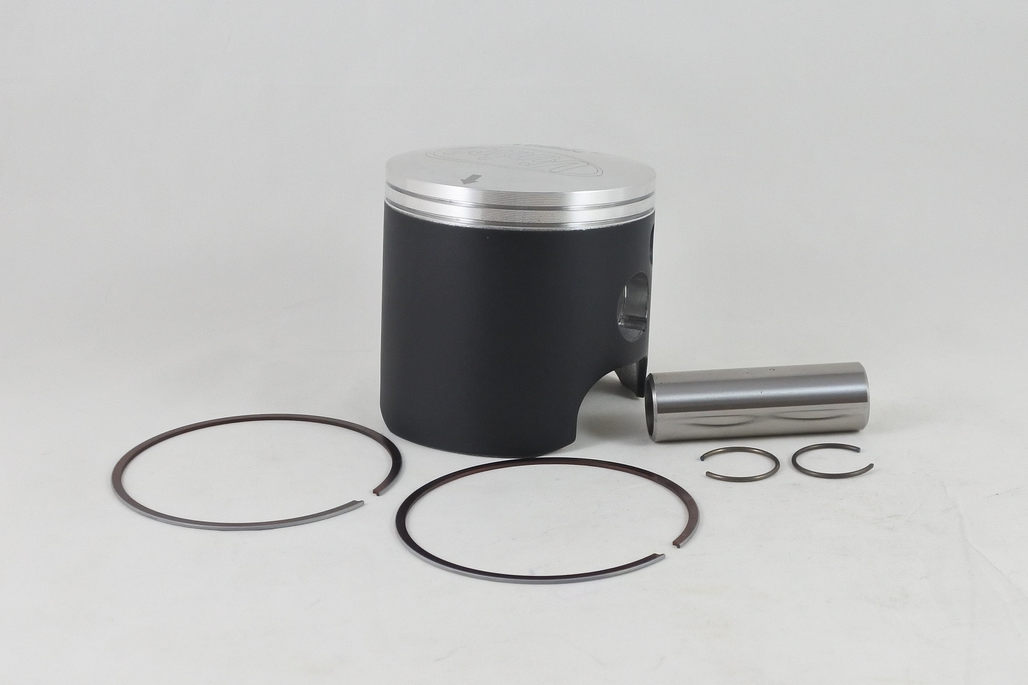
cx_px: 514
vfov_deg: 30.5
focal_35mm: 44
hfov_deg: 44.5
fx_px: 1256
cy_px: 342
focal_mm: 16.5
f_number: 4.5
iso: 450
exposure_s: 1/125
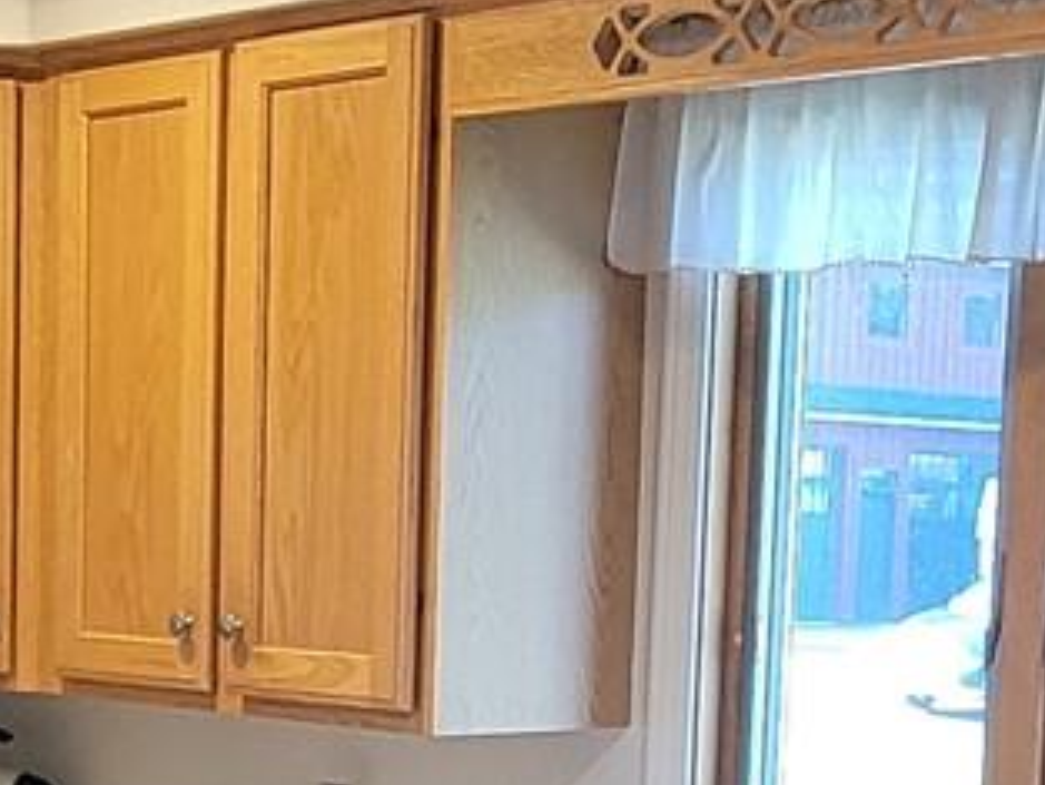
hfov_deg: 23.0
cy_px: 828
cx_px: 414
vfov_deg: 16.9
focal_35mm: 85
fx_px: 2567
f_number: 2.2
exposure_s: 1/60
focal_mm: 2.2
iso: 200
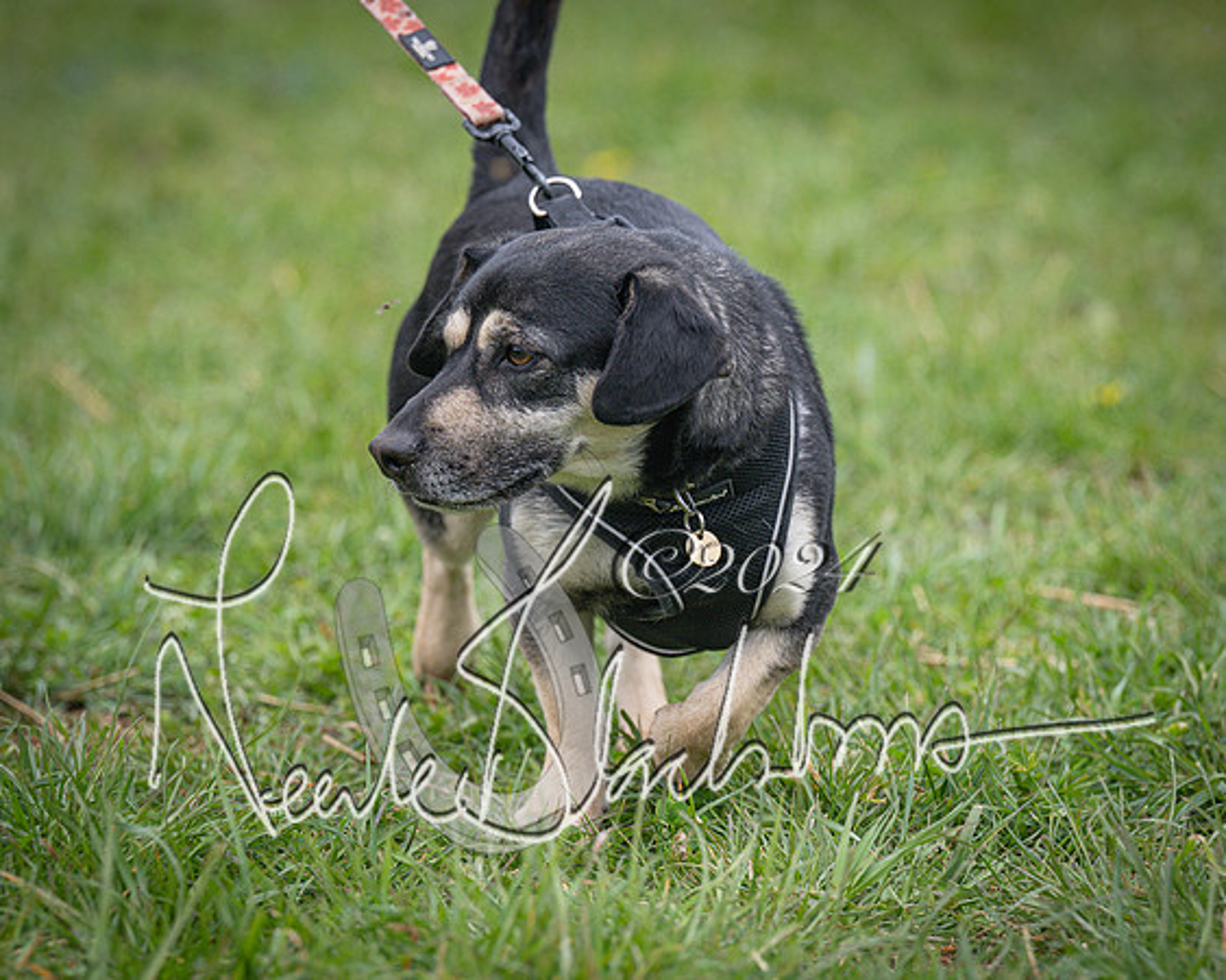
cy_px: 728
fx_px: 10206
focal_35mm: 281
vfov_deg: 5.5
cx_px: 718
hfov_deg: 6.9
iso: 400
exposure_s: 1/2000
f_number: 4
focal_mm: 165
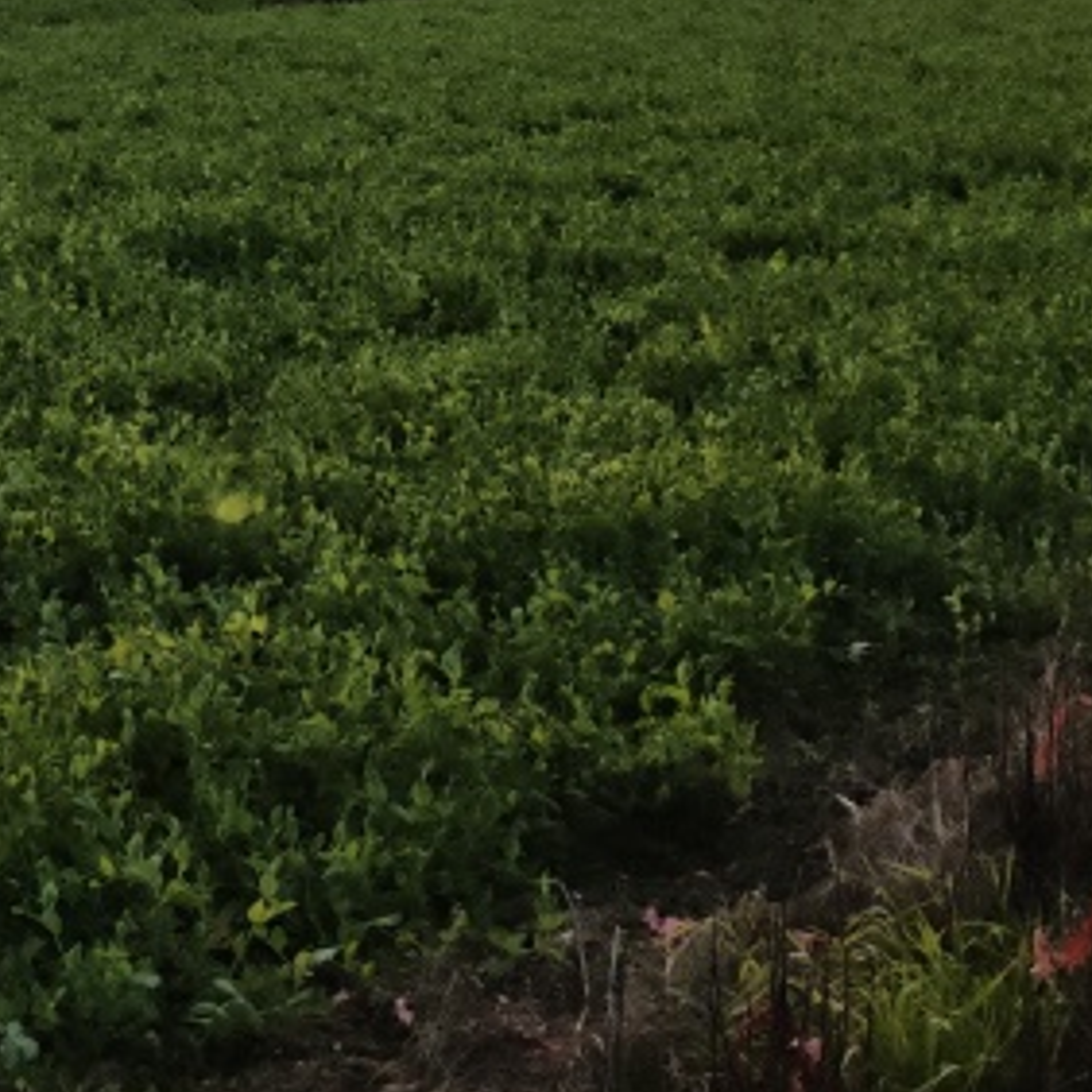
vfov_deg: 19.4
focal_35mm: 87
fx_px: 3105
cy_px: 10
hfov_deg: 18.9
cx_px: -194
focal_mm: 4.94
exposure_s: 1/2889
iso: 50
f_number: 1.5
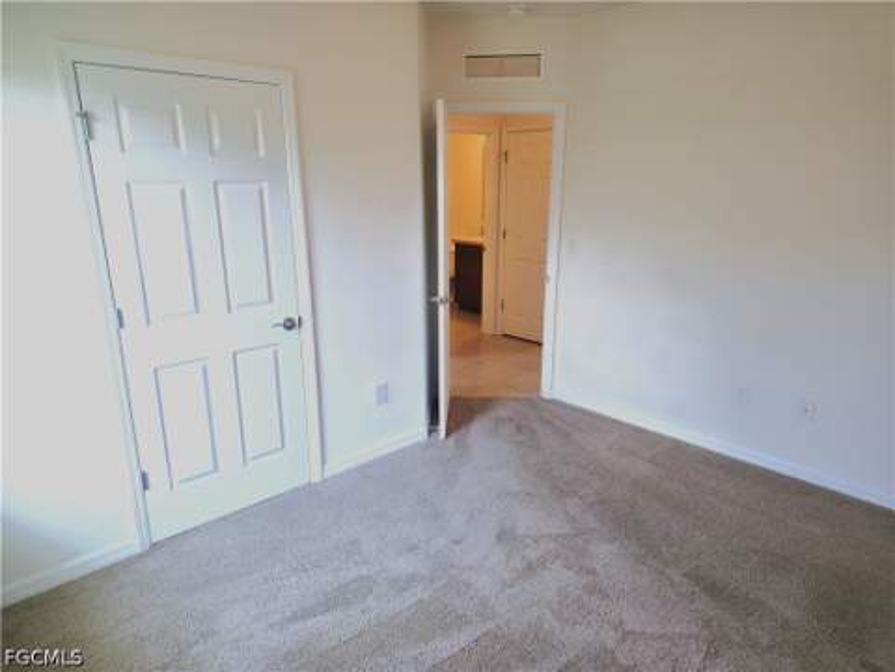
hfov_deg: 73.9
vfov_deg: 58.9
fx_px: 595
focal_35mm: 23
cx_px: 448
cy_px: 336
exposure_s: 1/120
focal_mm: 6.3
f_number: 1.7
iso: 125
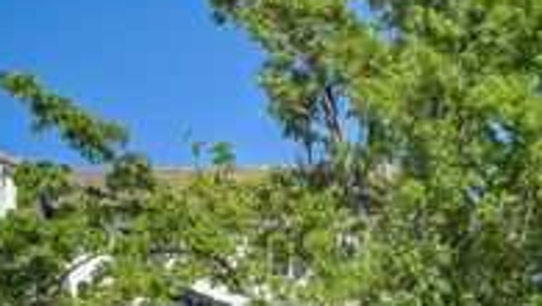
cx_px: 86
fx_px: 964
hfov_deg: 30.4
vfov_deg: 16.7
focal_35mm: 67
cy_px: 427
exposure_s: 1/640
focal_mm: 25
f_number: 13
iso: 400
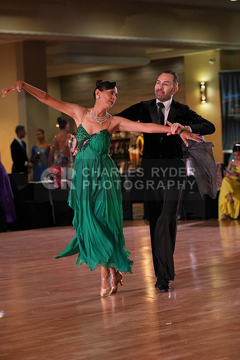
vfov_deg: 17.9
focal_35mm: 114
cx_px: 120
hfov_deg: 12.0
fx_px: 1139
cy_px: 180
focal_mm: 114
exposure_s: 1/500
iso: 1250
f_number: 4
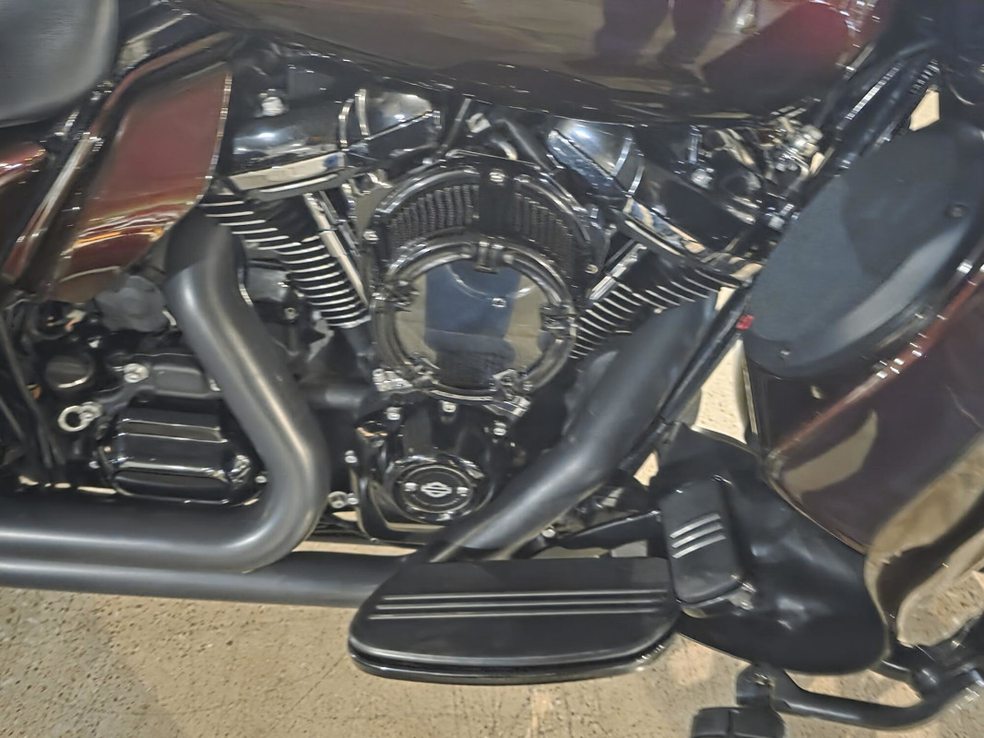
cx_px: 492
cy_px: 369
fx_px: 654
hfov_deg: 73.9
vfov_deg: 58.9
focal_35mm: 23
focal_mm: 6.3
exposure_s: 1/20
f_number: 1.7
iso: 1600
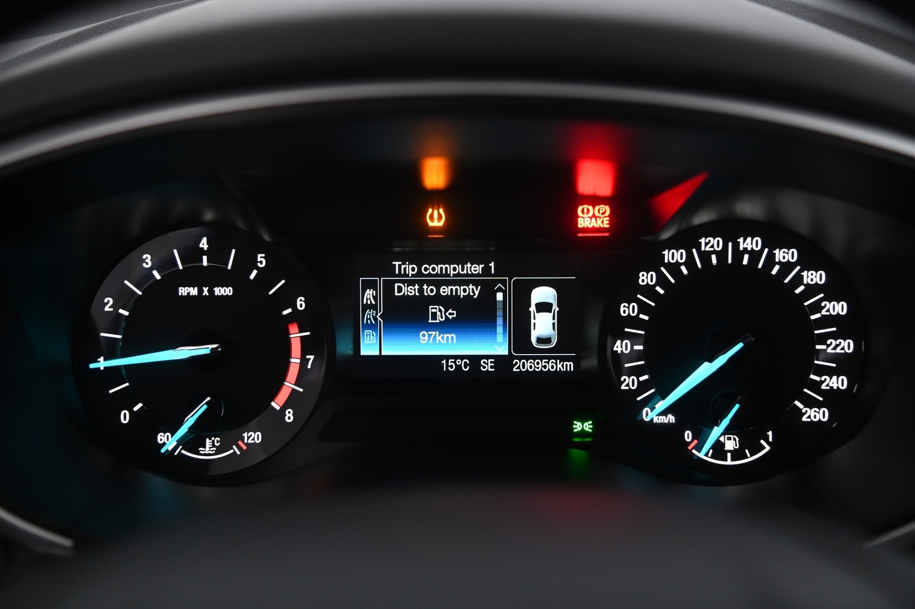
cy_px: 304
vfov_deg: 28.0
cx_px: 458
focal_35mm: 48
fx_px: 1219
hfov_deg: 41.1
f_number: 4
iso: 2000
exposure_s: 1/25
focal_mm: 48
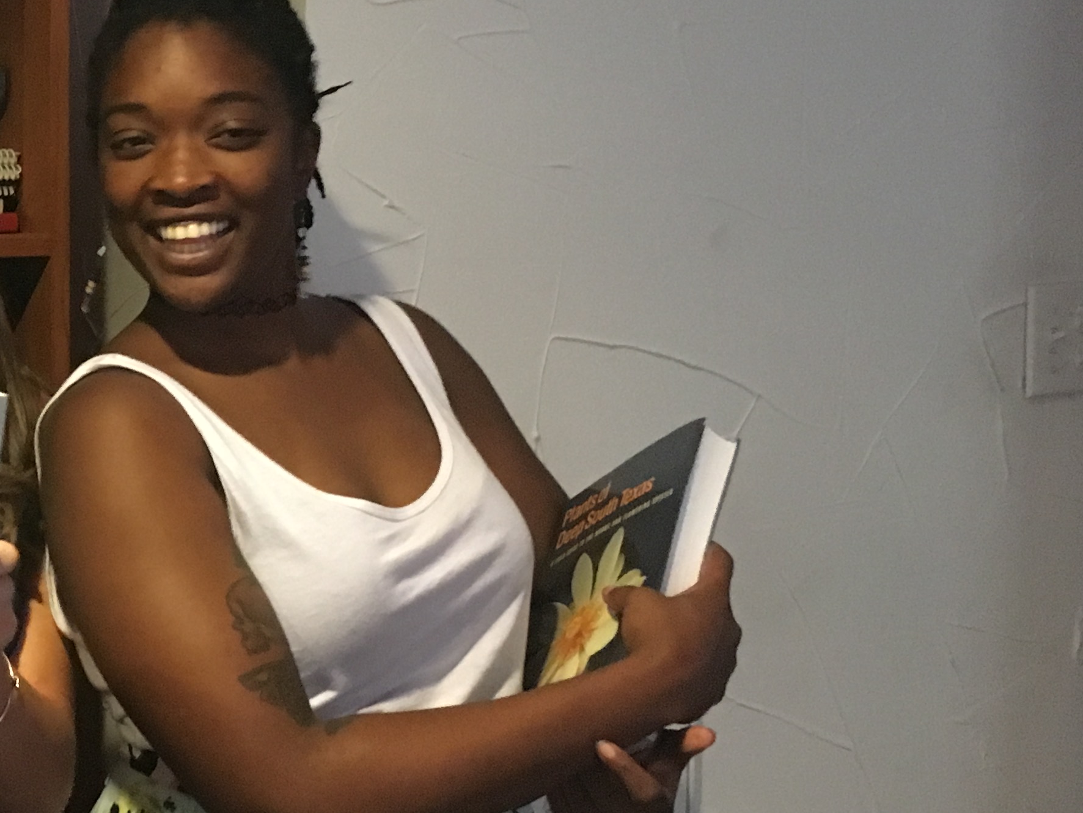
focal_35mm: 66
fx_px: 2065
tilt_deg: -6.0
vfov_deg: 22.2
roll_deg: +0.2
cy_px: 375
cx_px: -89
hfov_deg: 27.1
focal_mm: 4.15
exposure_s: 1/15
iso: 320
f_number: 2.2
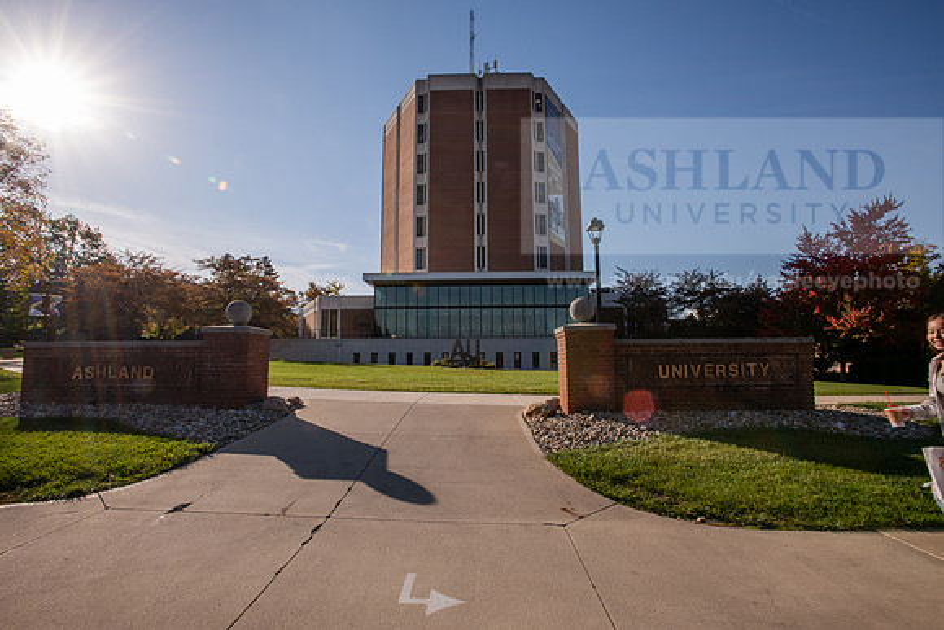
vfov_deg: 70.5
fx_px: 446
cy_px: 315
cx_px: 472
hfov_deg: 93.3
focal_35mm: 17
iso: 250
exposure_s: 1/160
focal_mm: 17
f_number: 22
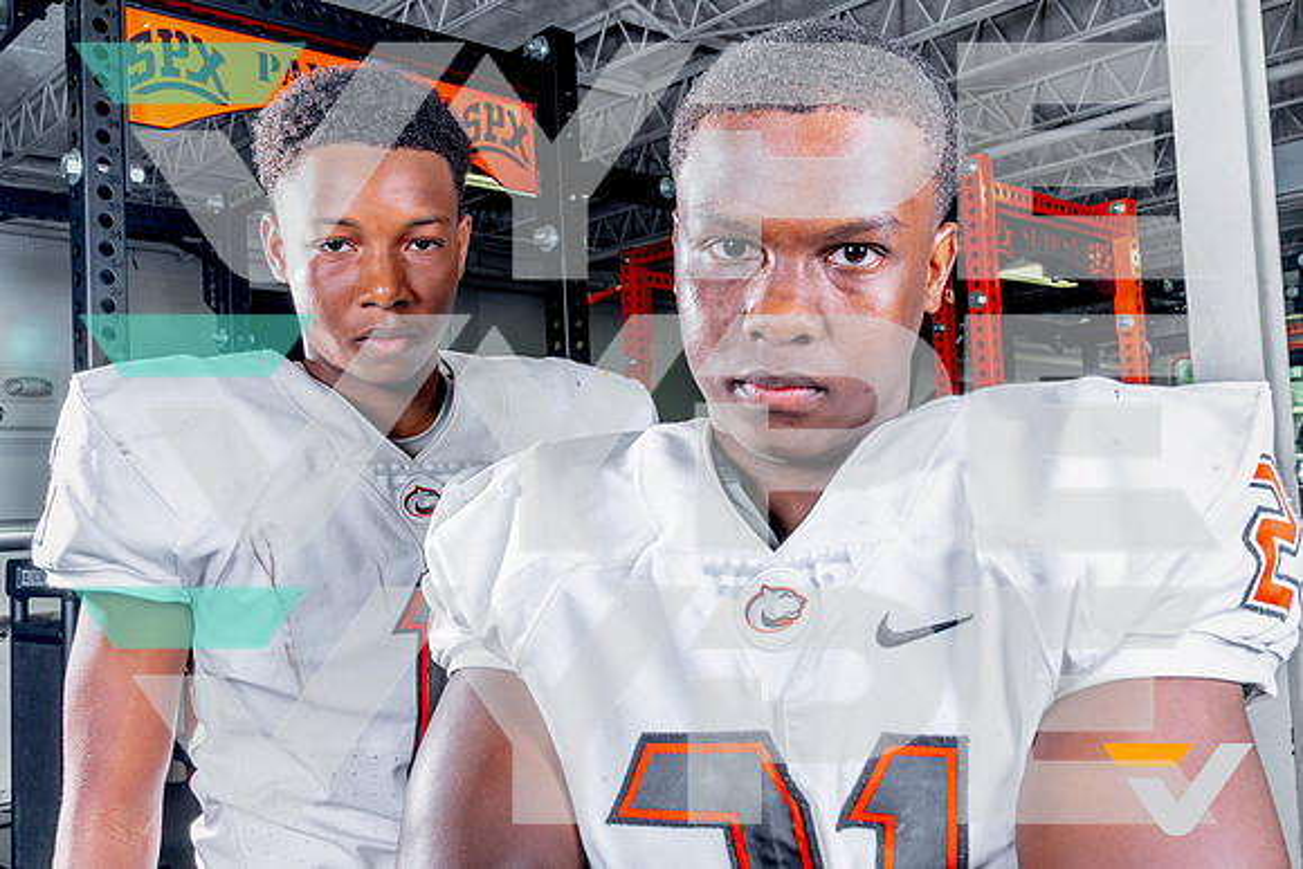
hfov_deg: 55.2
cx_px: 569
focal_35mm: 34
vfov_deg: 38.6
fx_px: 1241
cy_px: 450
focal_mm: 28
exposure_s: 1/100
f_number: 11
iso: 100
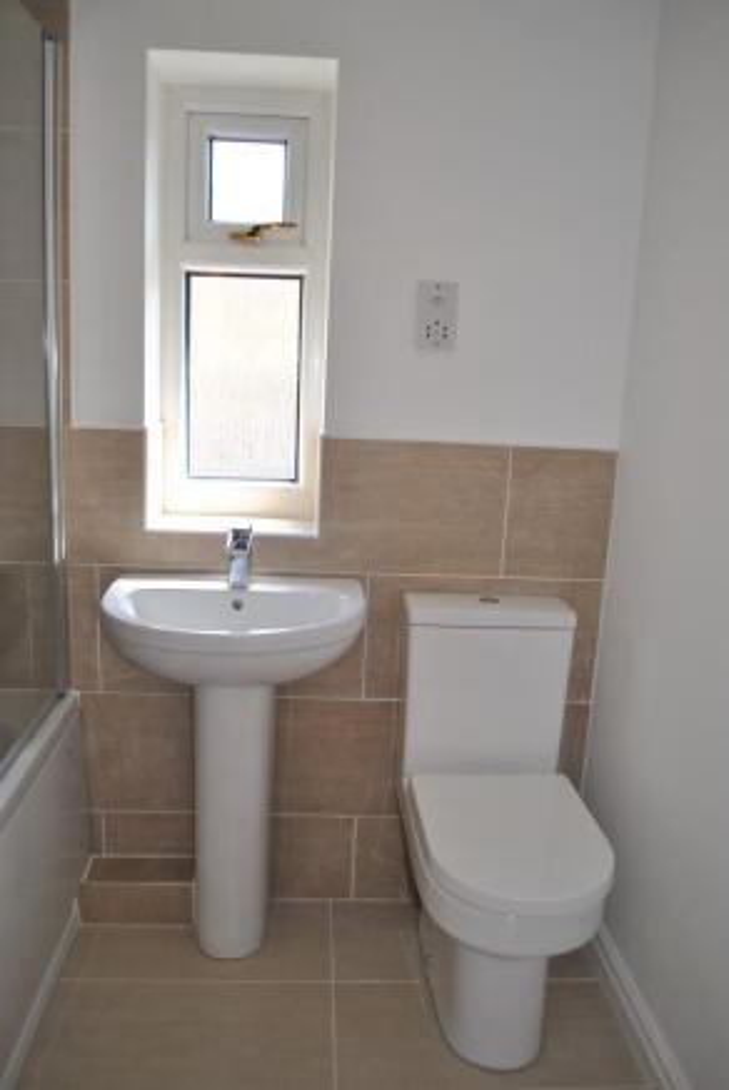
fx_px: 819
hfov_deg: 48.0
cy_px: 545
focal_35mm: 27
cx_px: 364
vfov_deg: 67.3
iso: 200
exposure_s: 1/125
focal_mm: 18
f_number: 3.5
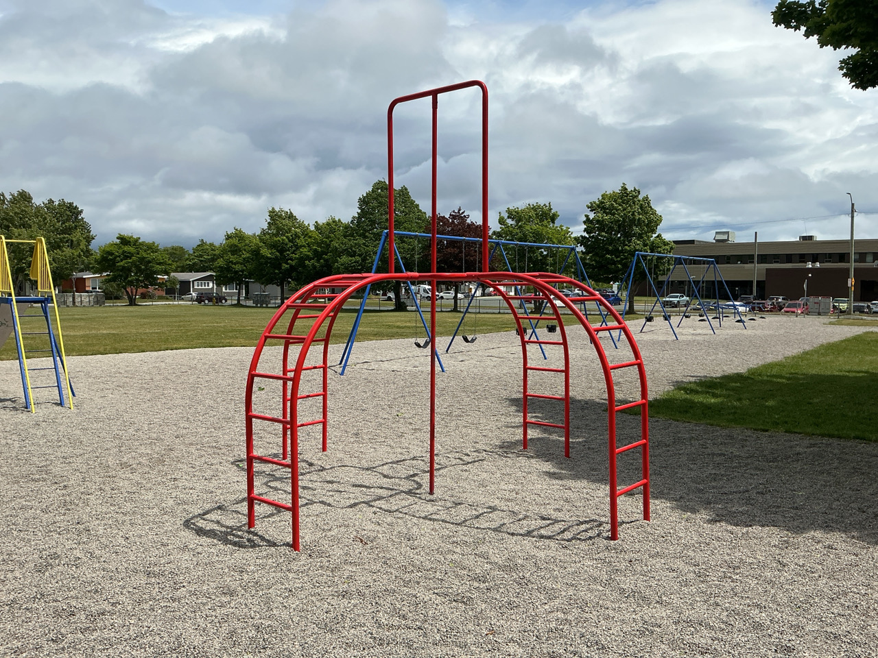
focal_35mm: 29
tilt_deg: -1.2
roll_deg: +0.0
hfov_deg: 61.7
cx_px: 439
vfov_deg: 48.2
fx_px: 736
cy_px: 329
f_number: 1.8
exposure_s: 1/3788
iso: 25
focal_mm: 3
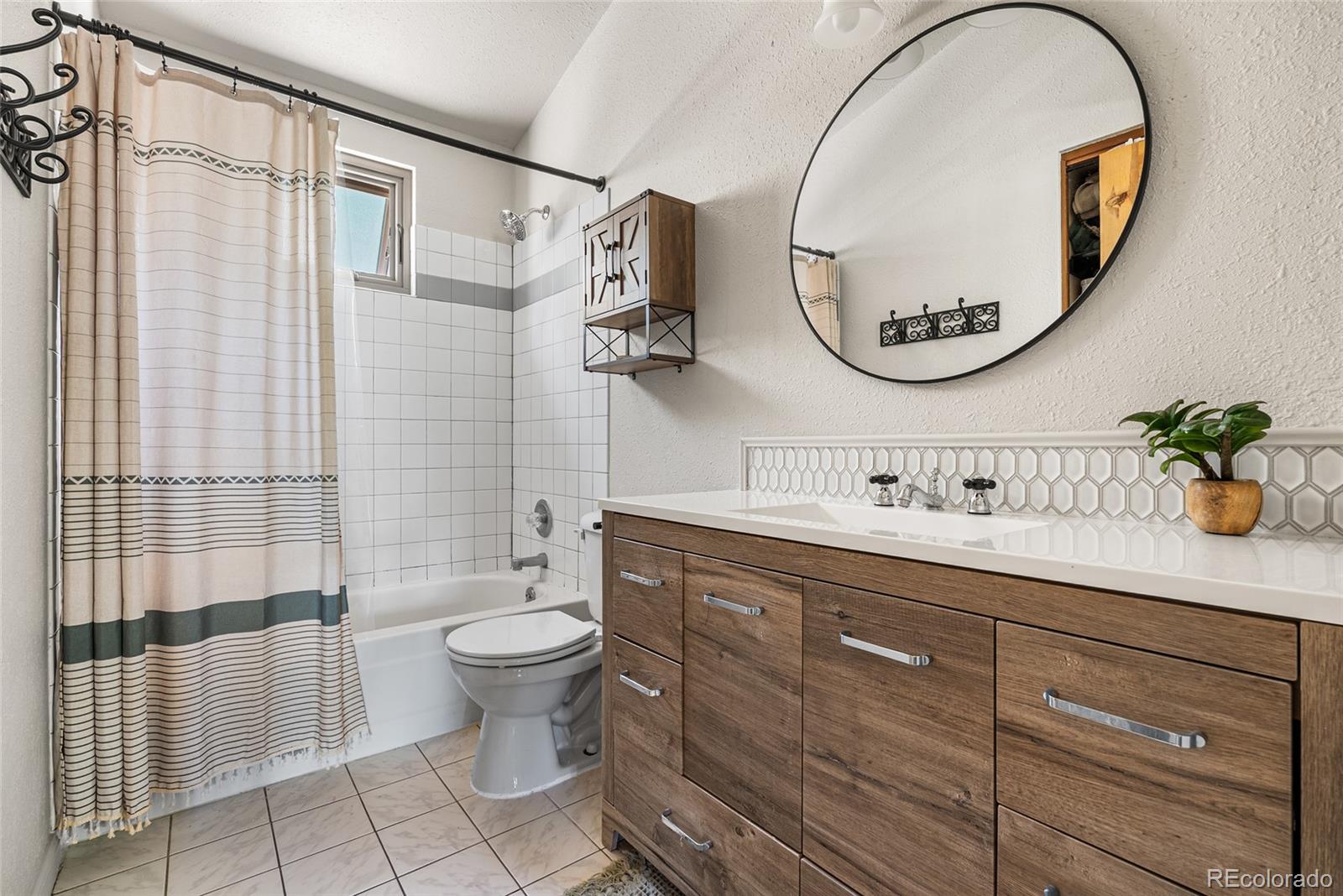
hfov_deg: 96.7
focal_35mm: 16
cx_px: 672
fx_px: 597
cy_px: 448
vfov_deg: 73.8
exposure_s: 10
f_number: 8
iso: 200
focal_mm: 16
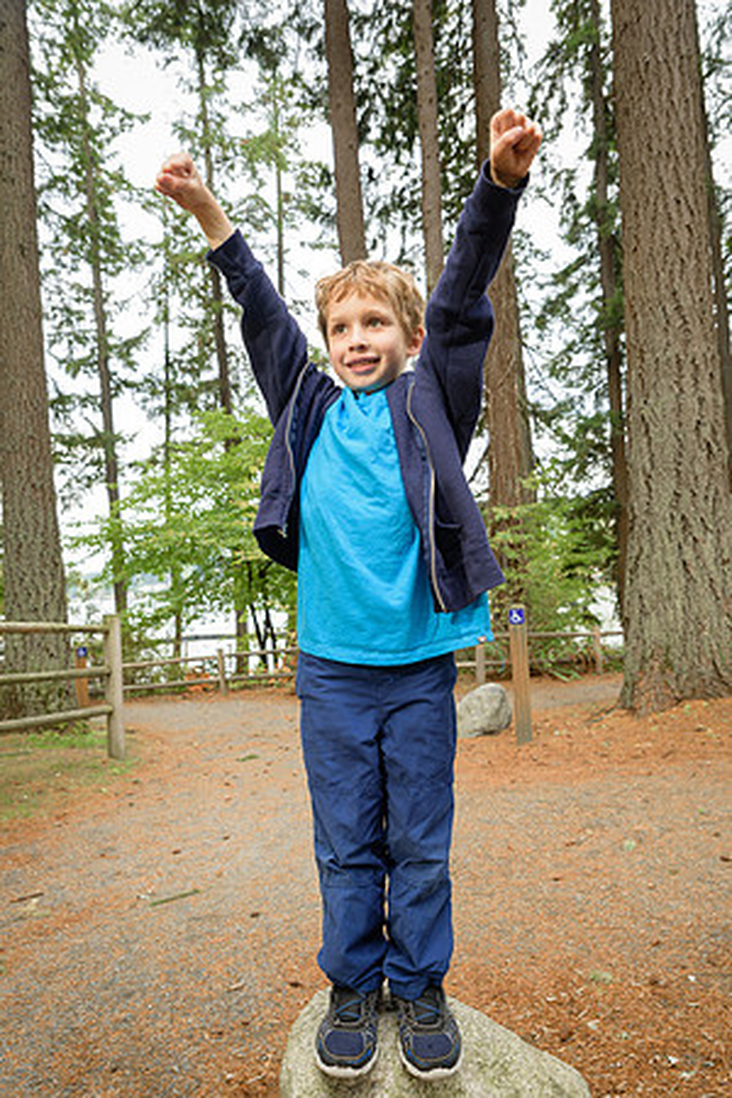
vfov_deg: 73.7
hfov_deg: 53.1
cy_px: 549
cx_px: 366
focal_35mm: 24
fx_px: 732
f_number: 5.6
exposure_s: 1/50
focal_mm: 24
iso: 200
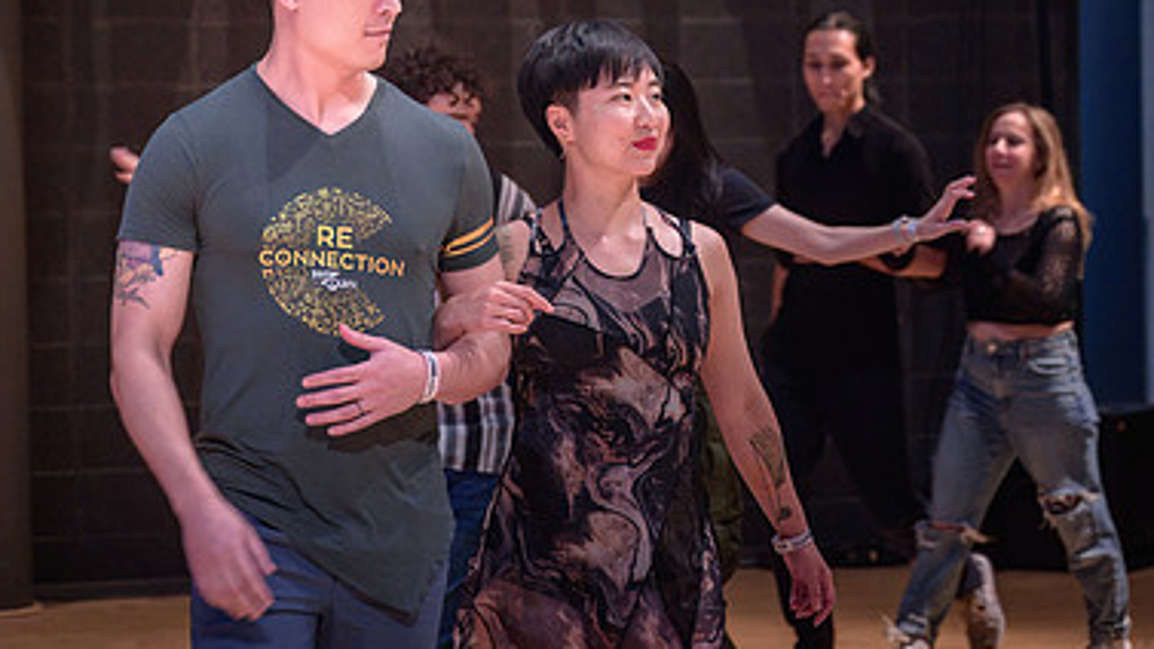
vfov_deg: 8.7
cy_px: 324
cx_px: 667
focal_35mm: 139
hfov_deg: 15.4
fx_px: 4253
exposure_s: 1/125
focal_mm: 70
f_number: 2.8
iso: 1600
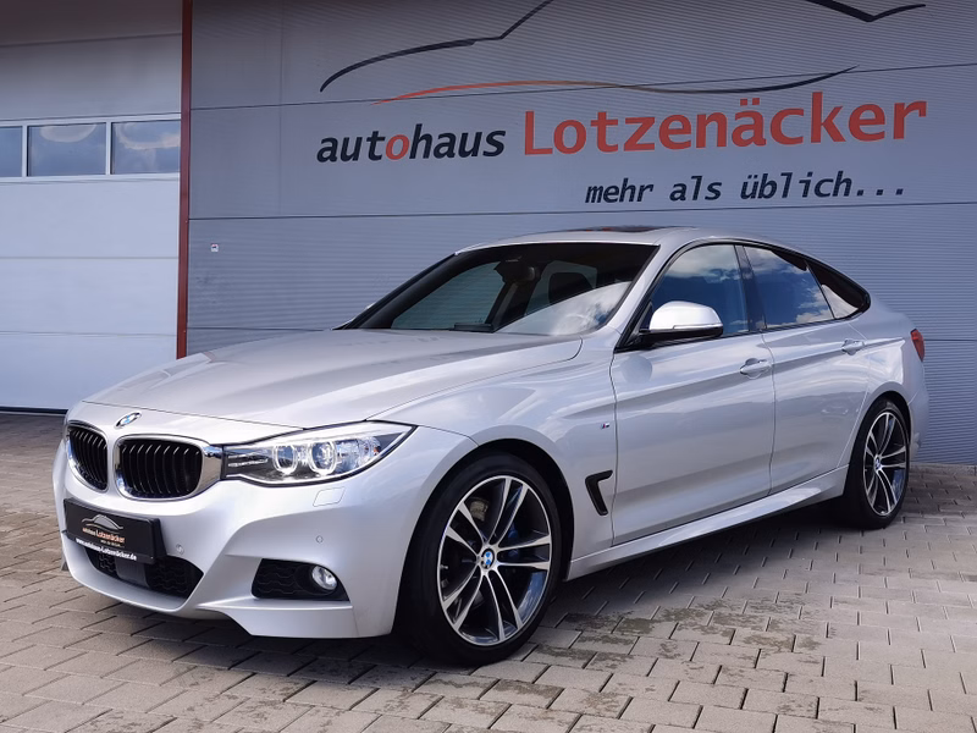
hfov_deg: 49.0
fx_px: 1073
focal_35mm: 38
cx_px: 488
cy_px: 366
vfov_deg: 37.7
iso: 50
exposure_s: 1/1269
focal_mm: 5.58
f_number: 1.8
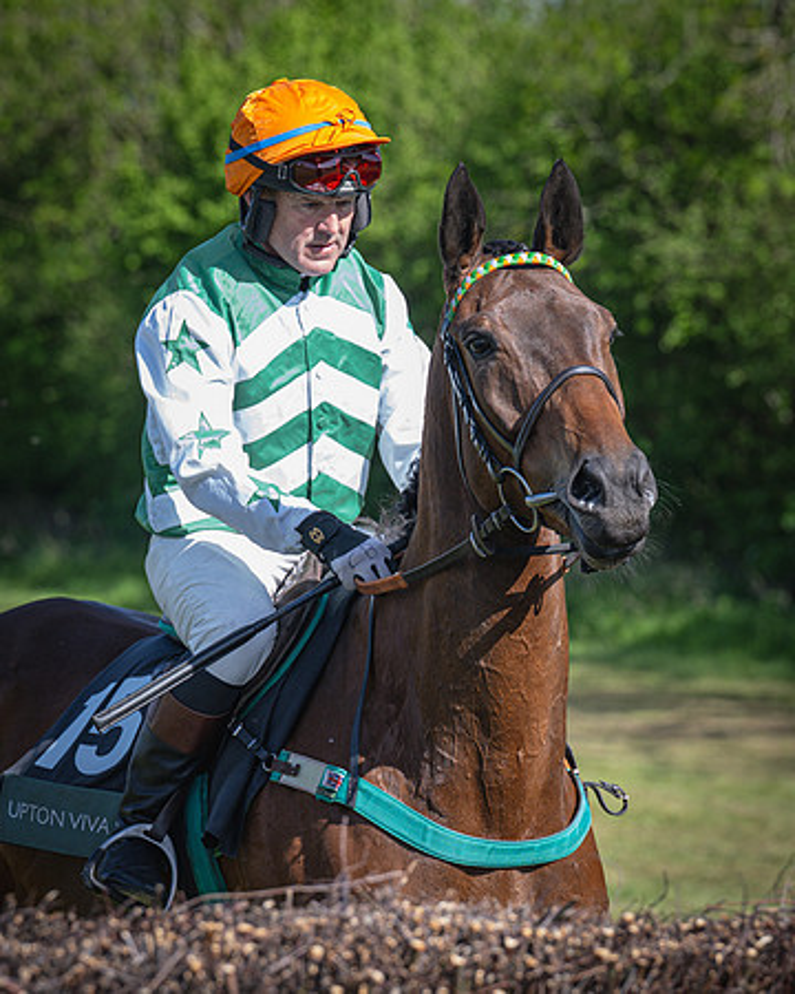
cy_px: 596
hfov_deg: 7.8
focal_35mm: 198
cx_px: 451
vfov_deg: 9.7
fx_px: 5834
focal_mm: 110
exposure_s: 1/1000
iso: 400
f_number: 4
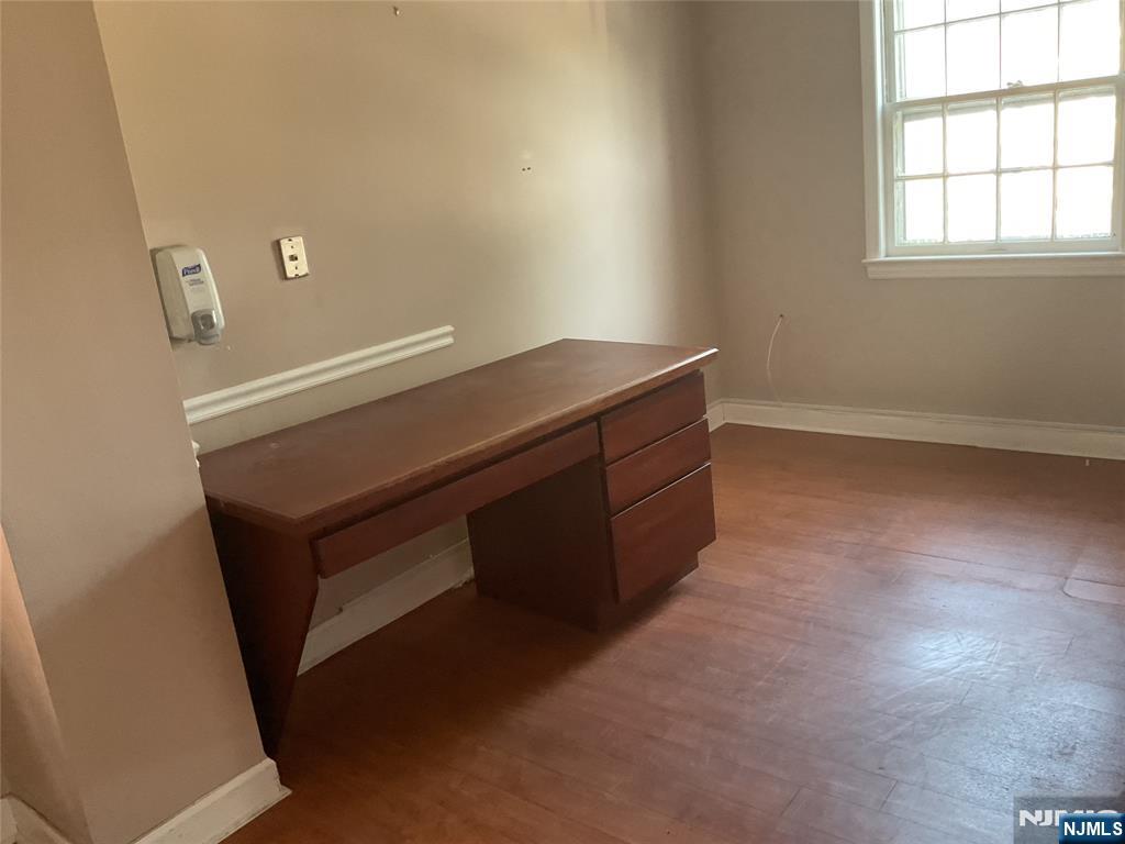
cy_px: 422
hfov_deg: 61.7
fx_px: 942
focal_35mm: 29
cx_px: 562
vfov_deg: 48.2
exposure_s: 1/60
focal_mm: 3
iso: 200
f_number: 1.8
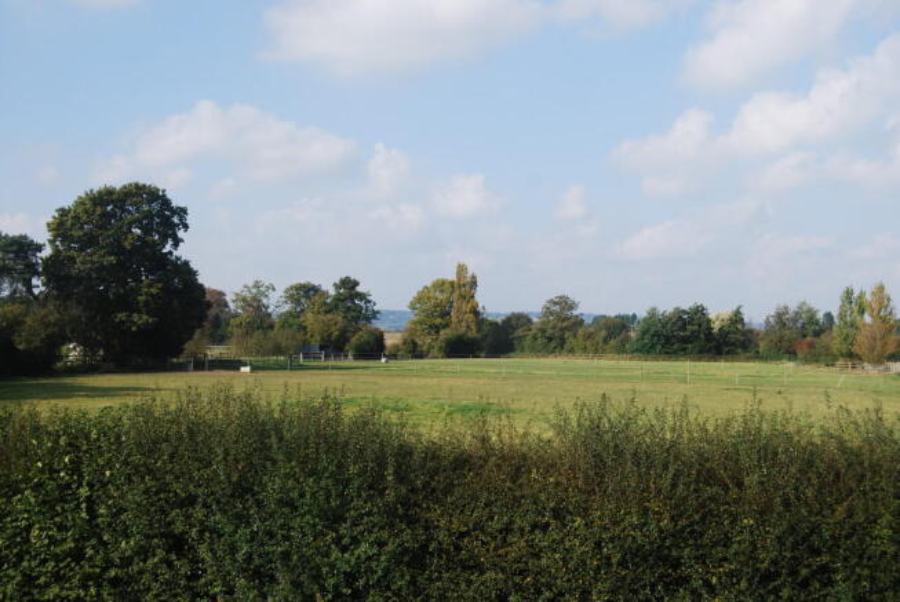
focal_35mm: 46
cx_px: 450
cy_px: 301
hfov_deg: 42.3
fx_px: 1164
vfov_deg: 29.0
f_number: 7.1
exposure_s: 1/200
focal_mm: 31
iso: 100
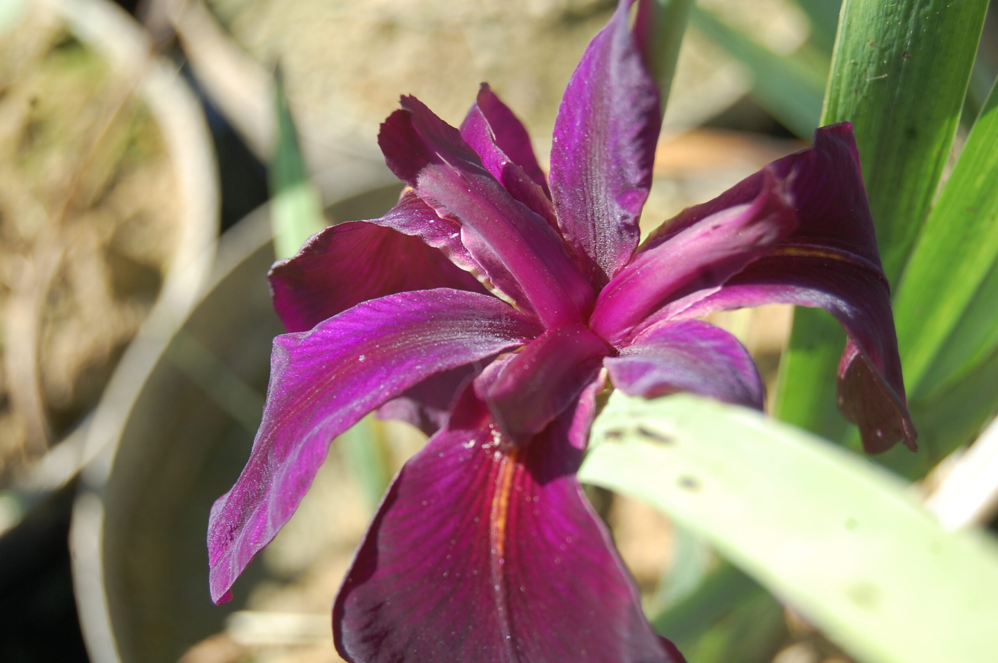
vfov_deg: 16.5
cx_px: 499
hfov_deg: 24.6
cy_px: 332
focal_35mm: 82
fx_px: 2285
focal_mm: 55
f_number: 6.3
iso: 200
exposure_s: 1/160
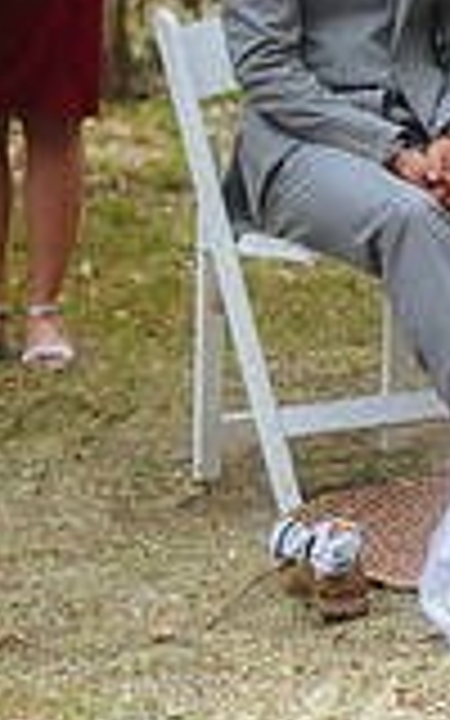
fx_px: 6515
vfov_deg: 6.3
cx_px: 666
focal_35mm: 332
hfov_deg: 3.9
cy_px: -112
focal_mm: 116
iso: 160
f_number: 3.2
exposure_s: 1/1000
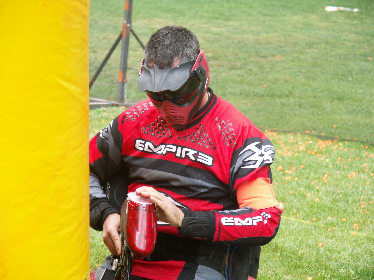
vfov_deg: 8.8
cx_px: 187
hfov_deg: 11.8
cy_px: 140
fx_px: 1815
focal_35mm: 168
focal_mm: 42.96
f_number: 3.5
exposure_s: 1/160
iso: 80
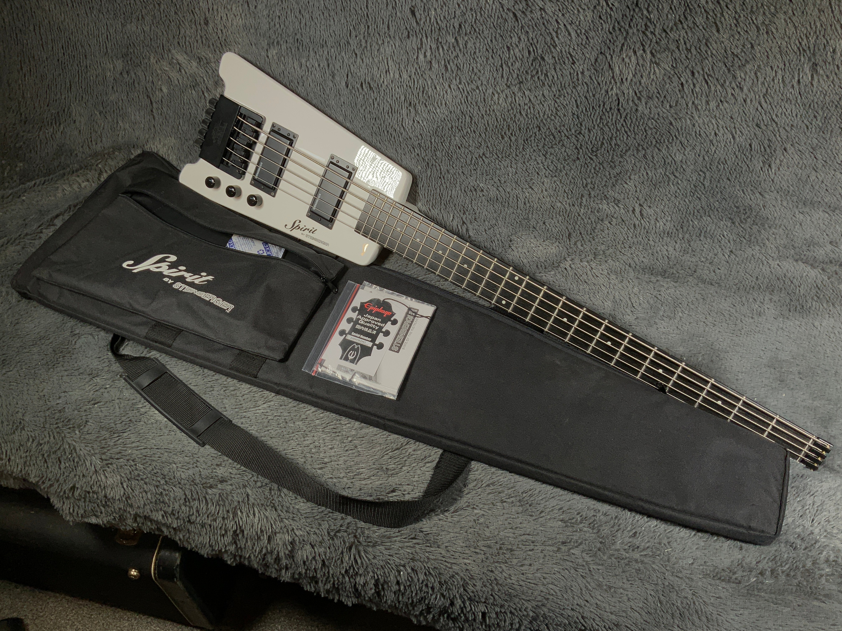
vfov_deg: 48.2
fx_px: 705
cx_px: 421
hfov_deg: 61.7
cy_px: 316
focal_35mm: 29
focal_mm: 3
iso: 16
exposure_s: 1/156
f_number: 1.8
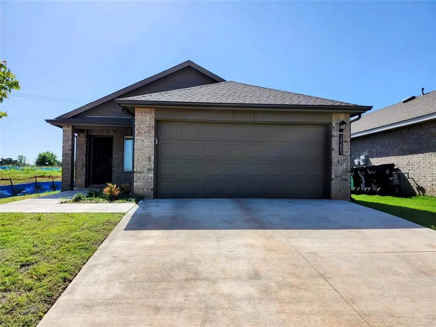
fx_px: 290
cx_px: 218
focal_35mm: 23
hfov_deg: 73.9
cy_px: 164
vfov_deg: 58.9
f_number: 1.8
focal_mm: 5.54
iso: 25
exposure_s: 1/1732
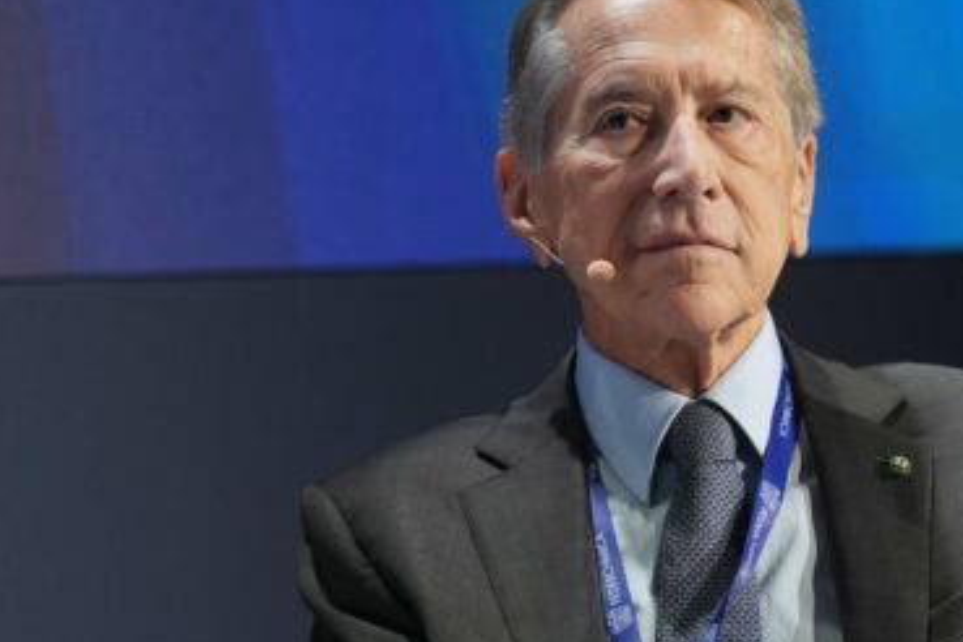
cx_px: 647
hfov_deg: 5.0
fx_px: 11127
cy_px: 405
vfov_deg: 3.3
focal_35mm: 416
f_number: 5.6
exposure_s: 1/200
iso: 1600
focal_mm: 200
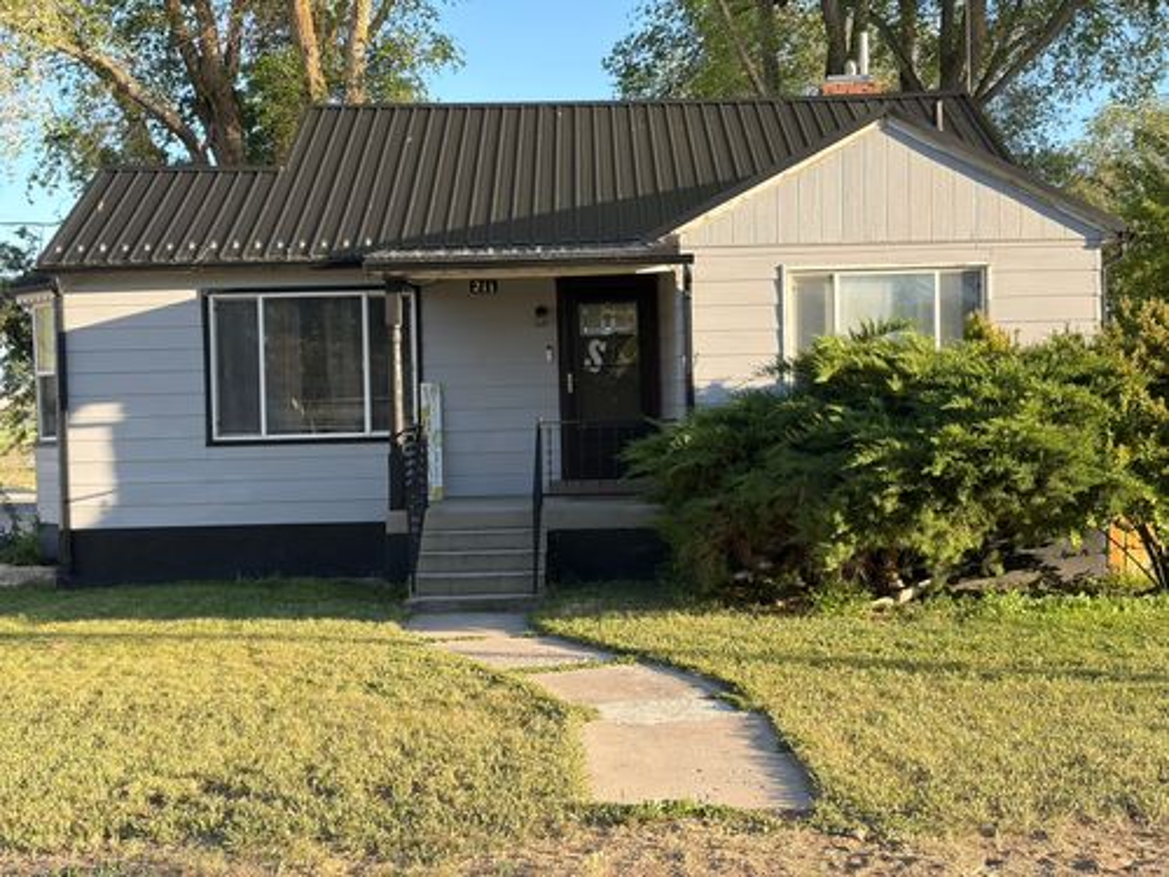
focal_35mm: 52
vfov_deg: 28.0
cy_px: 438
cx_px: 584
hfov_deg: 36.8
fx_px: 1756
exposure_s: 1/544
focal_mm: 5.96
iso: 32
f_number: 1.6
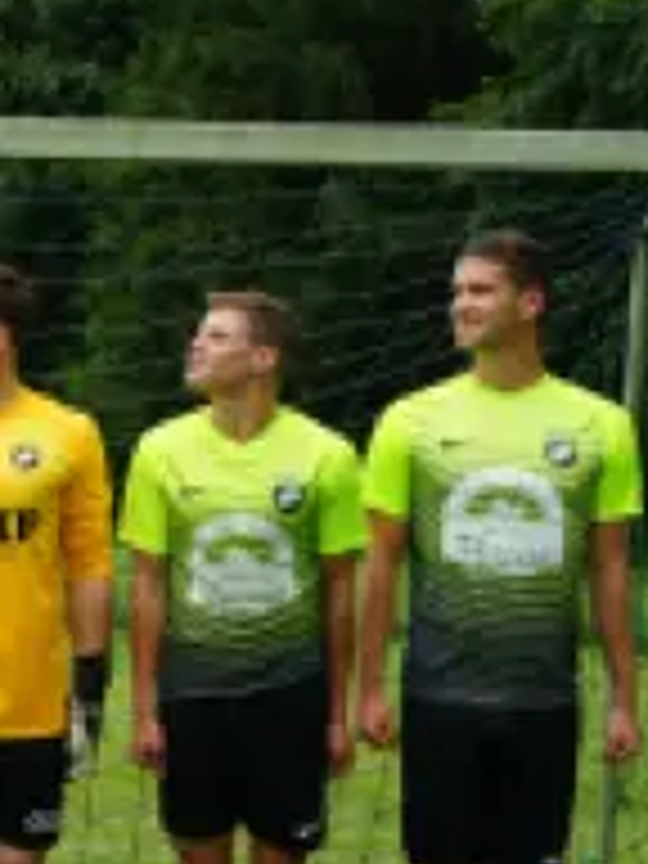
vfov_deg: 18.2
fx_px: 2696
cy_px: 490
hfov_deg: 12.8
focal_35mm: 108
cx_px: -421
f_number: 7.1
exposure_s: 1/80
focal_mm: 36
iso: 100
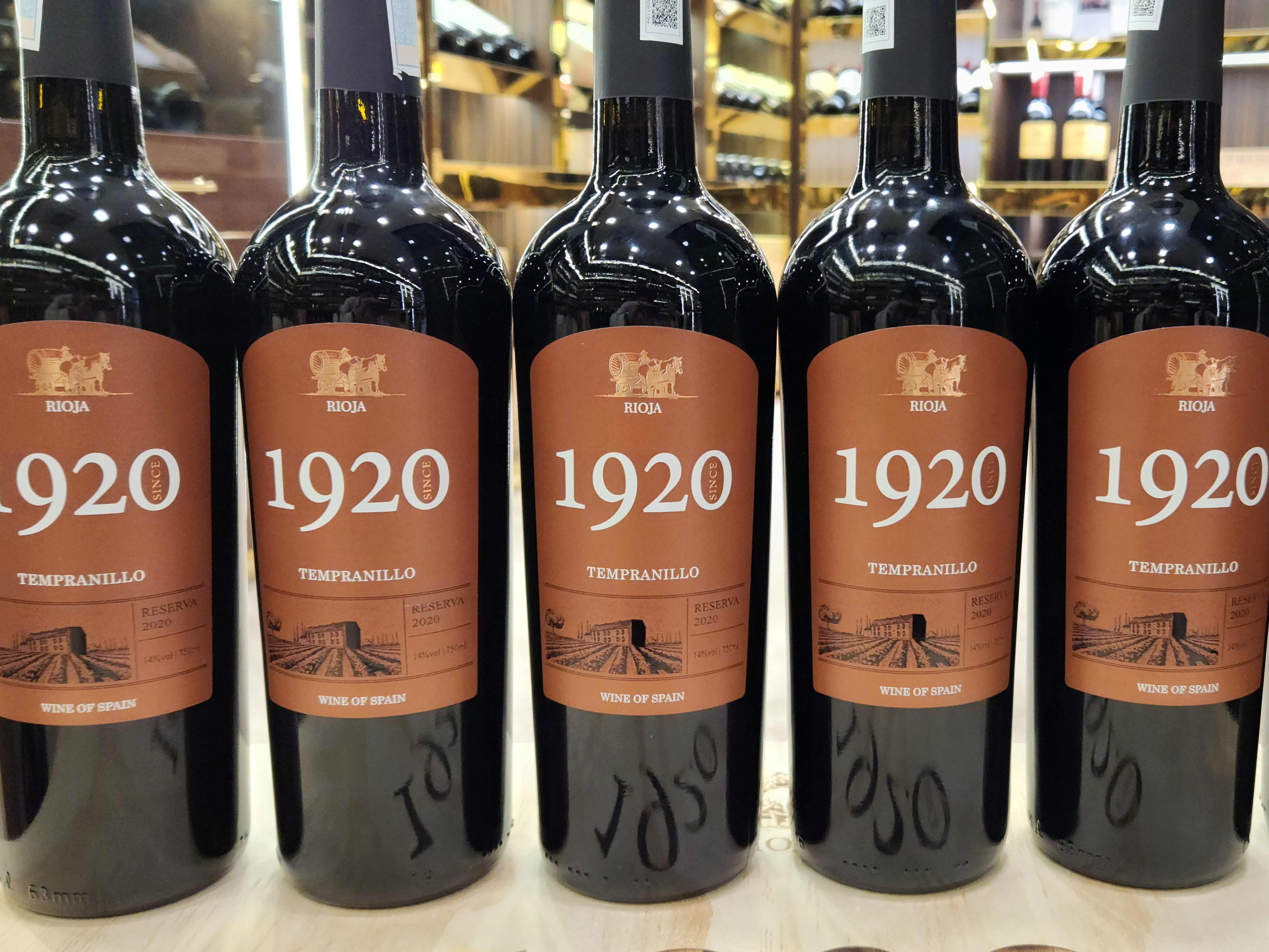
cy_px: 437
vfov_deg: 39.6
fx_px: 1320
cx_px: 790
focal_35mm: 36
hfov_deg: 50.9
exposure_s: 1/50
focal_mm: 5.4
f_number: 1.8
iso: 125
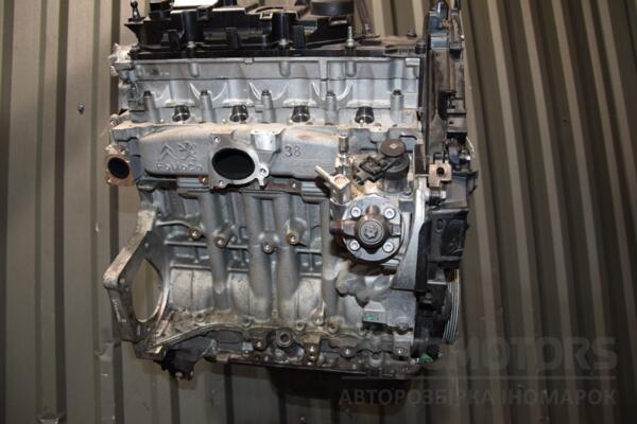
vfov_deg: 47.9
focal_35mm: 27
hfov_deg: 67.4
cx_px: 318
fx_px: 478
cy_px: 212
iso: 800
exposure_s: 1/60
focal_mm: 18
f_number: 5
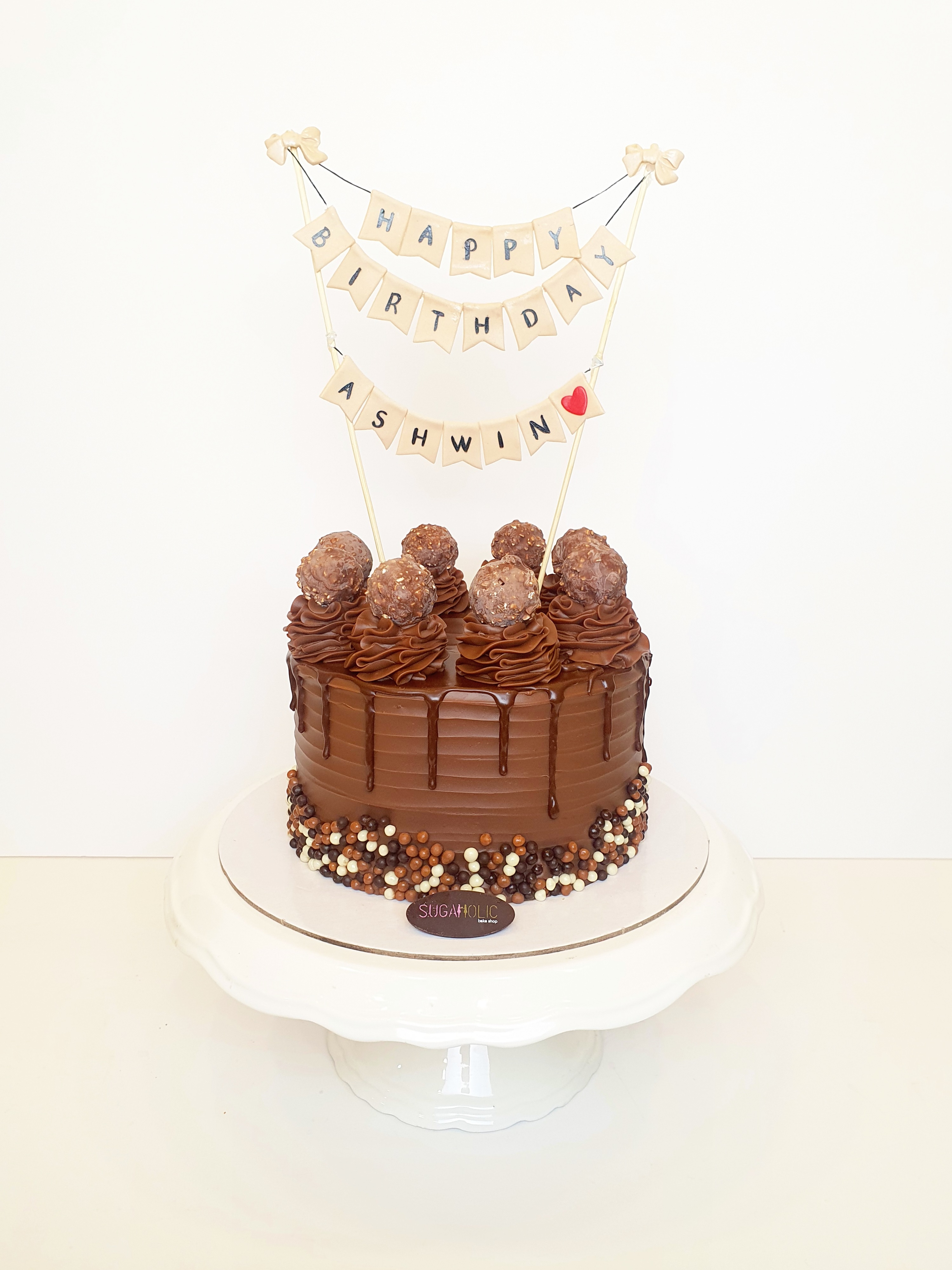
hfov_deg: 53.1
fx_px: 953
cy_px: 635
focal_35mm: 26
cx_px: 476
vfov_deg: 67.3
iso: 200
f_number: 2.4
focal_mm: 4.32
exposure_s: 1/100
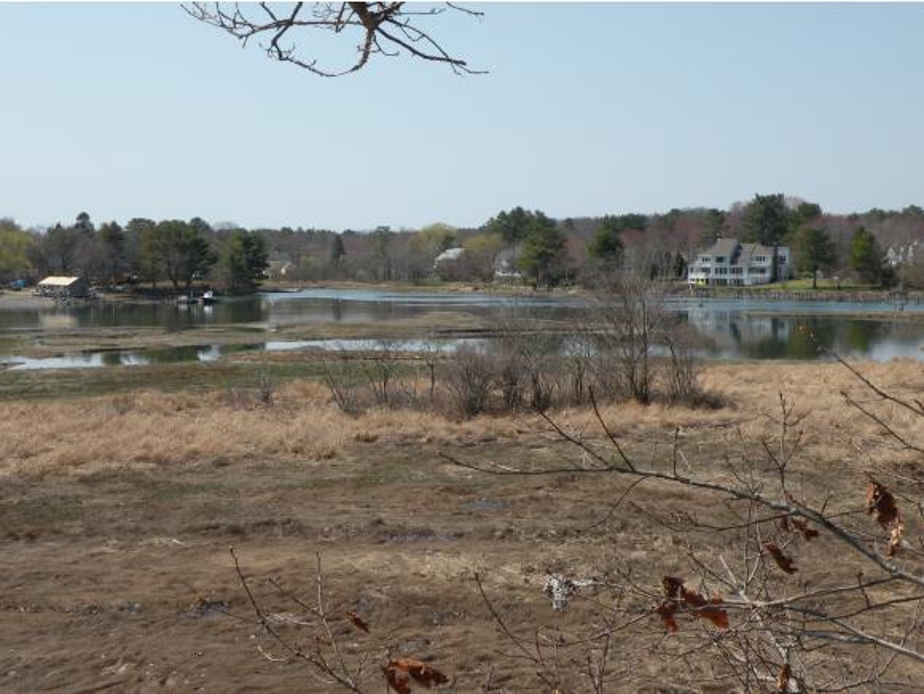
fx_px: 1496
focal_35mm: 56
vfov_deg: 26.1
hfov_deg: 34.3
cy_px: 347
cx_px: 462
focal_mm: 9.8
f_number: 6.3
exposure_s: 1/277
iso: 64
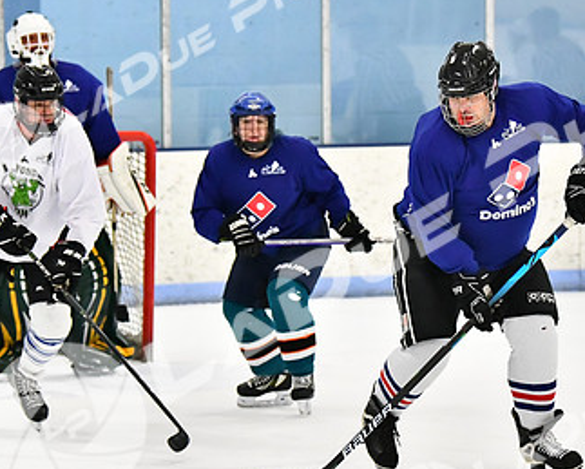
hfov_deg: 6.9
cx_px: 386
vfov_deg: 5.6
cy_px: 238
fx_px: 4818
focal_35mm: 278
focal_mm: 110
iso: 6400
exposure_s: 1/1250
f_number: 3.2
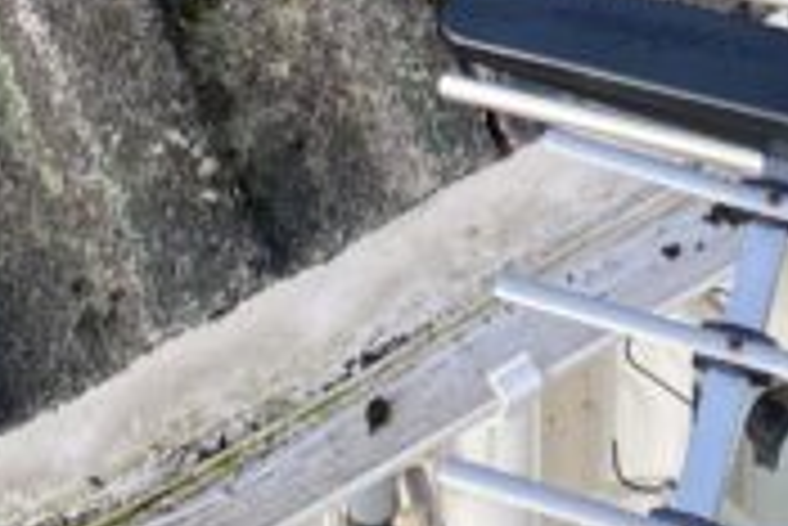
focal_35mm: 158
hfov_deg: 13.0
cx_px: 545
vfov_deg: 7.0
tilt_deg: -29.4
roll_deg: -0.4
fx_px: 3461
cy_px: -1430
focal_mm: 4.25
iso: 32
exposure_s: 1/185
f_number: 1.8
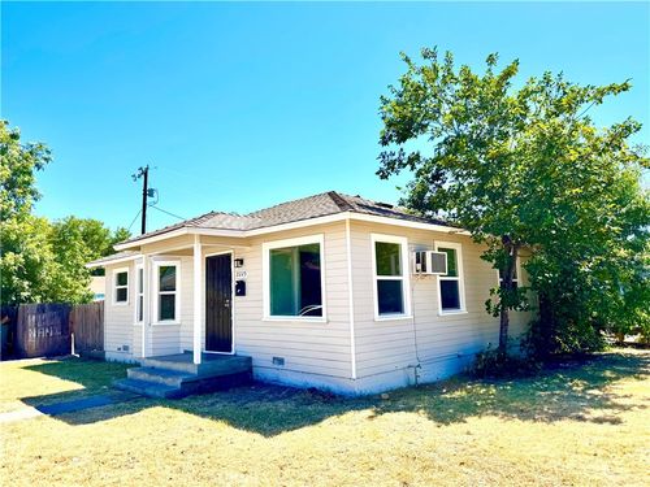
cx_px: 325
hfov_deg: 71.6
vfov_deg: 56.8
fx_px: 451
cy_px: 244
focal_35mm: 24
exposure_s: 1/4310
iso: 80
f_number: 1.78
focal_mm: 6.76
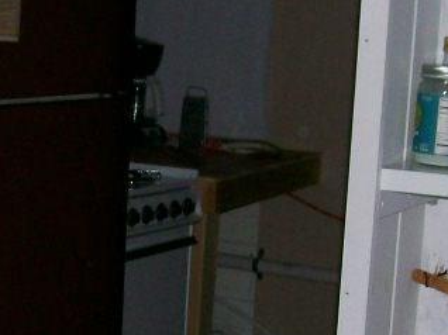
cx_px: 147
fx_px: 1500
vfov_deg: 12.7
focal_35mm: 116
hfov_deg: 16.9
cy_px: 214
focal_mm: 6
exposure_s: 1/64
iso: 140
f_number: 2.7
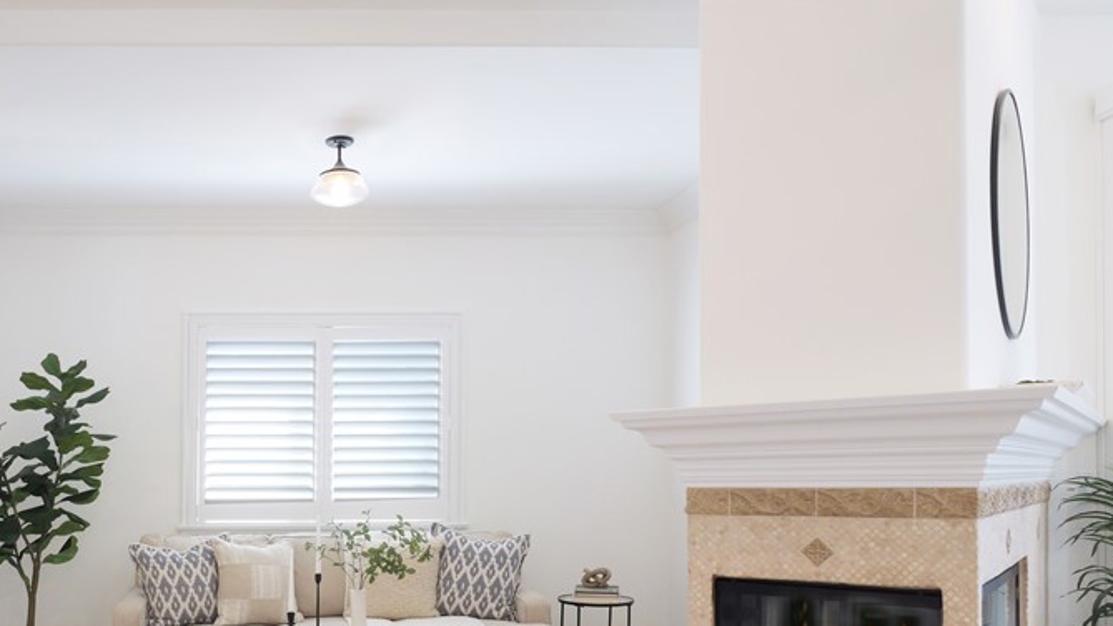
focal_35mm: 30
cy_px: 455
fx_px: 885
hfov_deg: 61.3
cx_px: 299
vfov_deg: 38.1
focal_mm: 9
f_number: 8
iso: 1250
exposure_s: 1/50
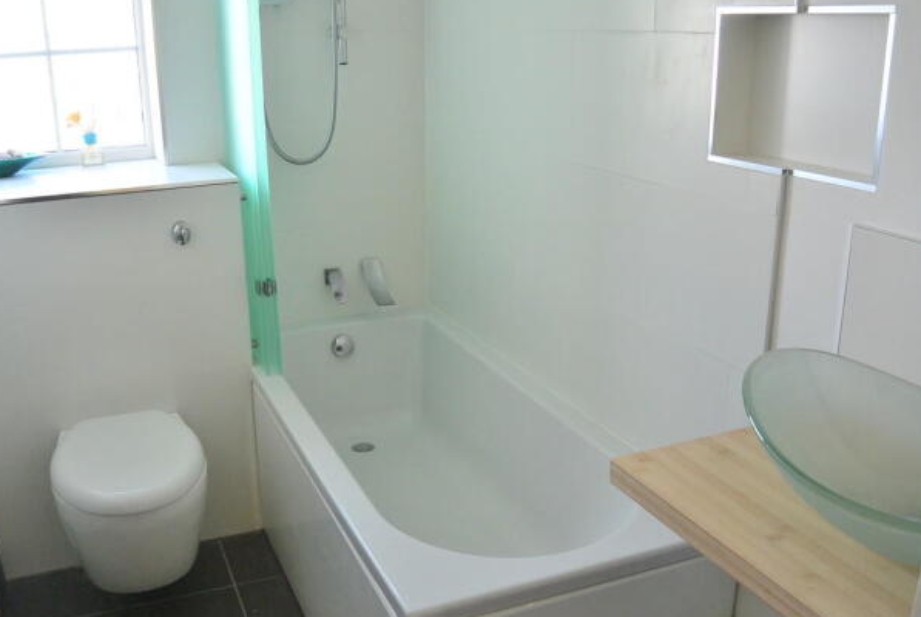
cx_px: 433
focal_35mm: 35
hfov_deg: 54.3
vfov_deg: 38.0
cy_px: 329
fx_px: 897
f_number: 3.8
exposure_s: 1/125
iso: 280
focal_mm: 12
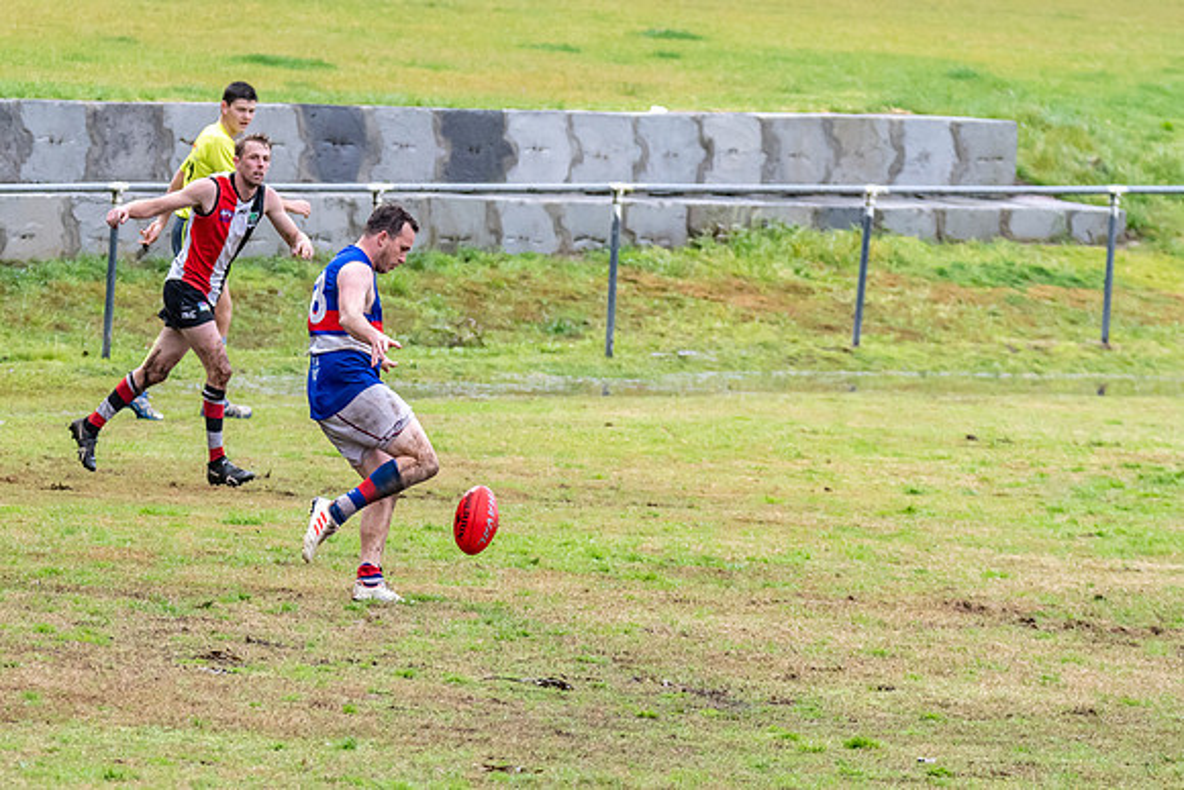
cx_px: 408
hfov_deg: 3.9
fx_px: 17244
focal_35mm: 524
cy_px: 443
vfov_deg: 2.6
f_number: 7.1
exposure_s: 1/2500
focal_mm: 260
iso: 1250
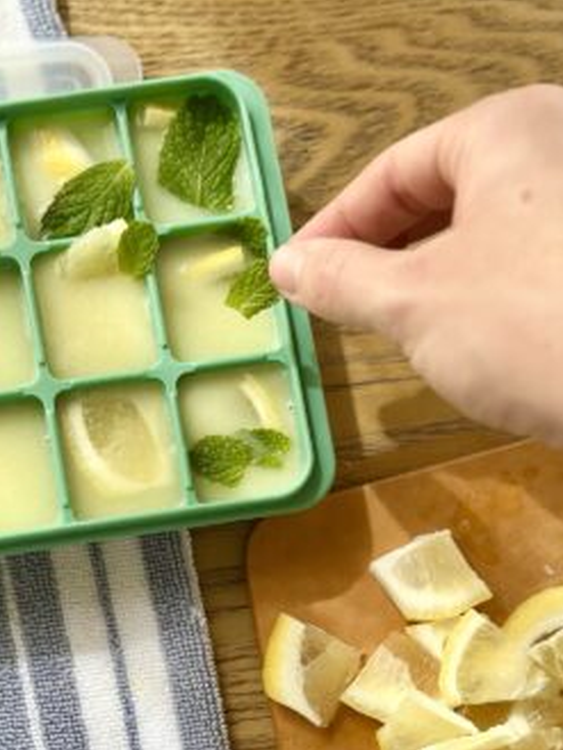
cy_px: 568
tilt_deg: -81.3
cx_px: 206
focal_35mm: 73
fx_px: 1582
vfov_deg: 26.3
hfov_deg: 20.1
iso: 80
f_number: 1.78
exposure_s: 1/1009
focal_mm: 6.86
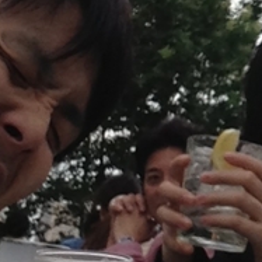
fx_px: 1130
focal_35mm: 132
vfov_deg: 13.0
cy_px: -11
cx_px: 385
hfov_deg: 12.6
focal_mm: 2.18
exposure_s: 1/120
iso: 32
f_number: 2.4
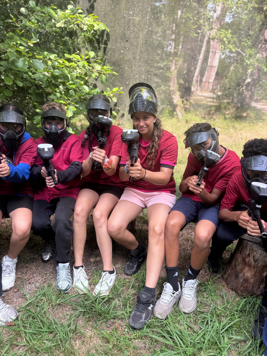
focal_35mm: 26
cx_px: 134
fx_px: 267
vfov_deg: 67.3
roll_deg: -5.0
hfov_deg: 53.1
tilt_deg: -19.1
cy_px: 178
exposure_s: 1/242
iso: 40
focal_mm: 5.96
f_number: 1.6
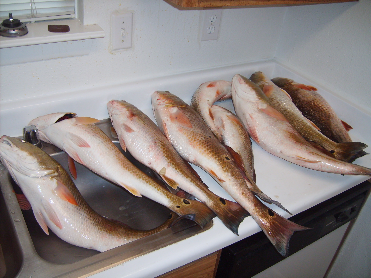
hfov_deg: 52.6
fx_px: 375
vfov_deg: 40.7
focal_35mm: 35
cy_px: 139
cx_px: 186
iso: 100
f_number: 2.8
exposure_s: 1/45
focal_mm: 5.8
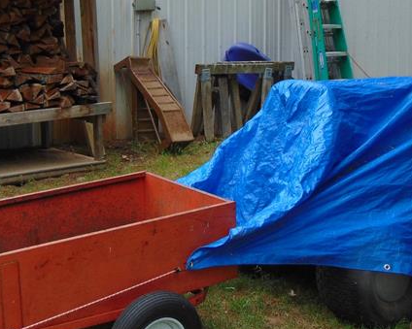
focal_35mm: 59
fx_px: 719
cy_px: 61
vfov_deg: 25.3
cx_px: 131
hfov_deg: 31.7
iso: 80
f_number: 3
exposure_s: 1/100
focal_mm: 4.5
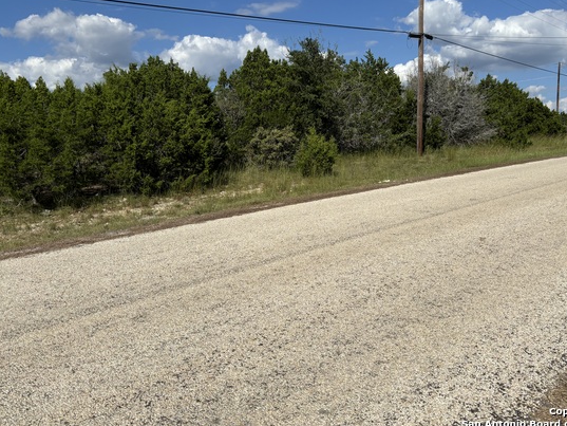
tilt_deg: -3.4
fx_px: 508
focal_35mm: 31
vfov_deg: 45.3
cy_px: 177
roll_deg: +0.8
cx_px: 296
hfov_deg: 58.3
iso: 50
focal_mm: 5.96
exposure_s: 1/6329
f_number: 1.6
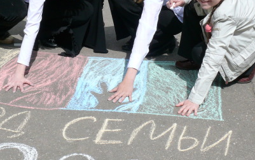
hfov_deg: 27.8
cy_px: 55
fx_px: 514
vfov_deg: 17.6
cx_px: 112
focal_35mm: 74
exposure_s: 1/800
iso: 100
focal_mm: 7.4
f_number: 5.6
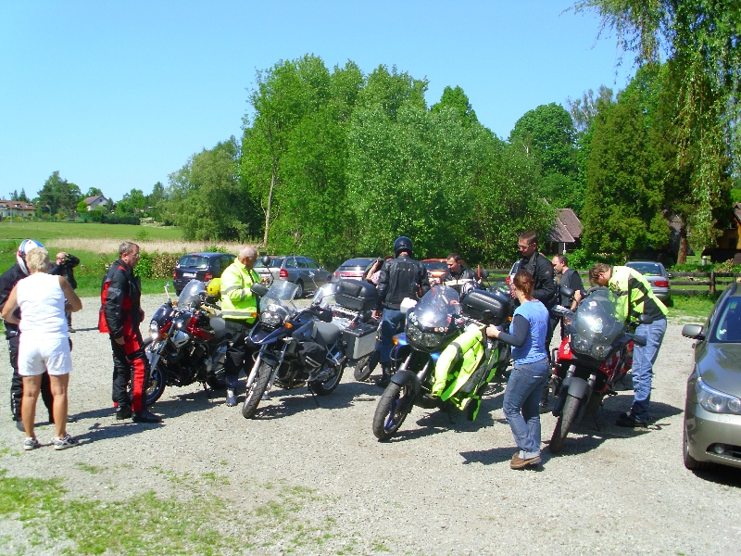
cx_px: 370
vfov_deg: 40.7
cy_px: 278
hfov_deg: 52.6
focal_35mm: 35
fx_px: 749
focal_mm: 6.2
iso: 50
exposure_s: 1/331
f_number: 4.3
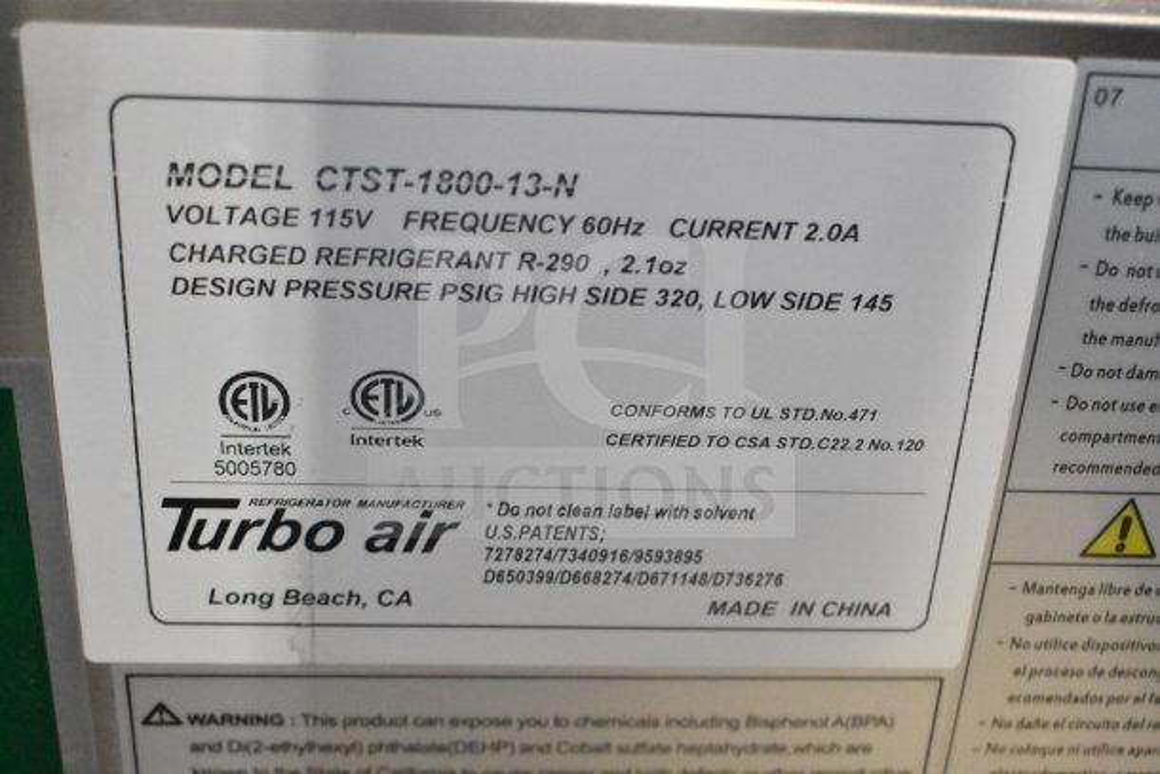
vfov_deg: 26.5
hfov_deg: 38.9
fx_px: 1644
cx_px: 580
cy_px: 387
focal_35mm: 51
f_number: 4.5
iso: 11400
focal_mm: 34
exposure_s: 1/50
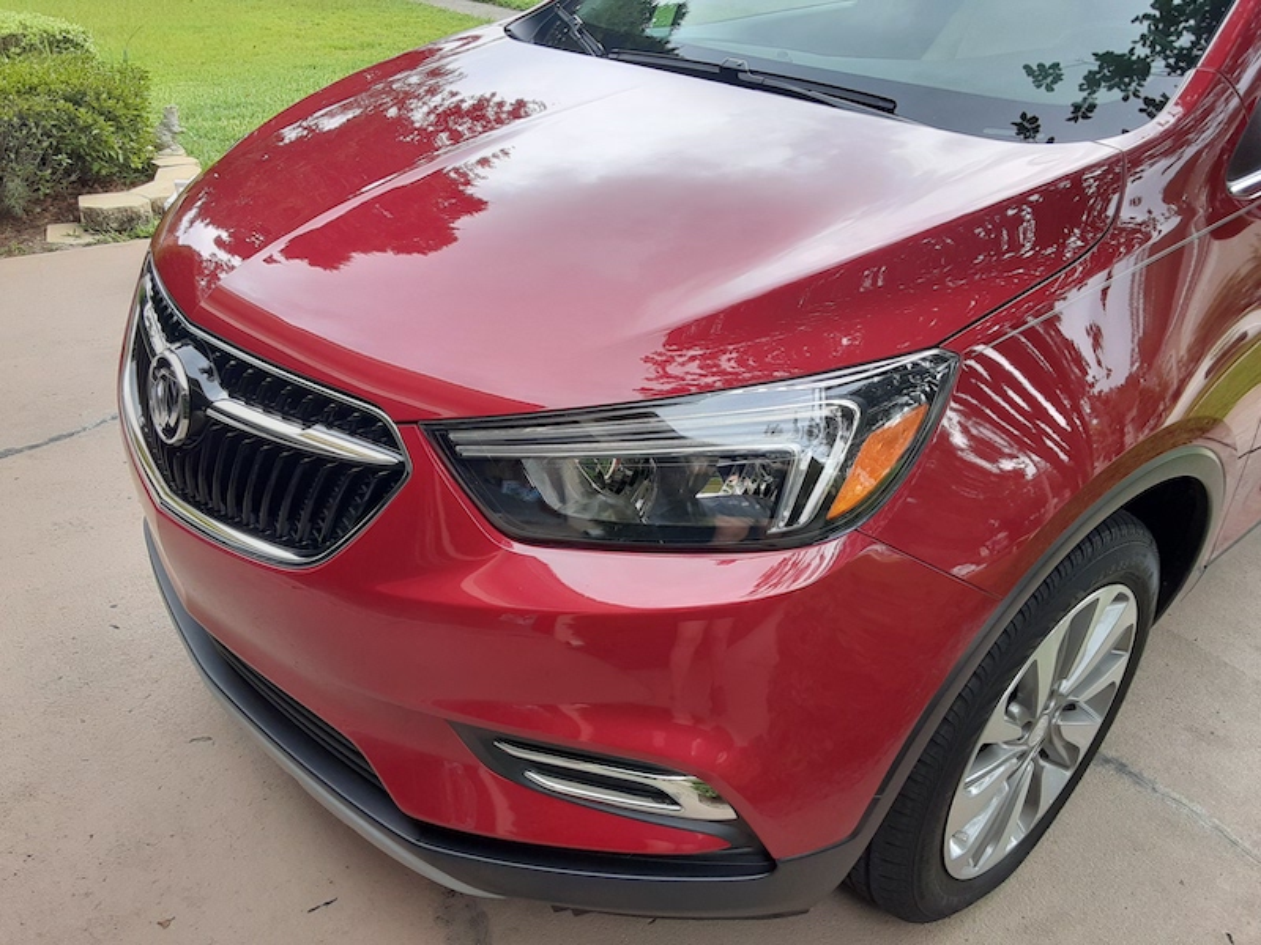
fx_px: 984
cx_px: 630
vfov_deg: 51.4
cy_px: 472
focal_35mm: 27
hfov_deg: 65.3
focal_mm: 2.91
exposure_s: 1/210
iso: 40
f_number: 1.9
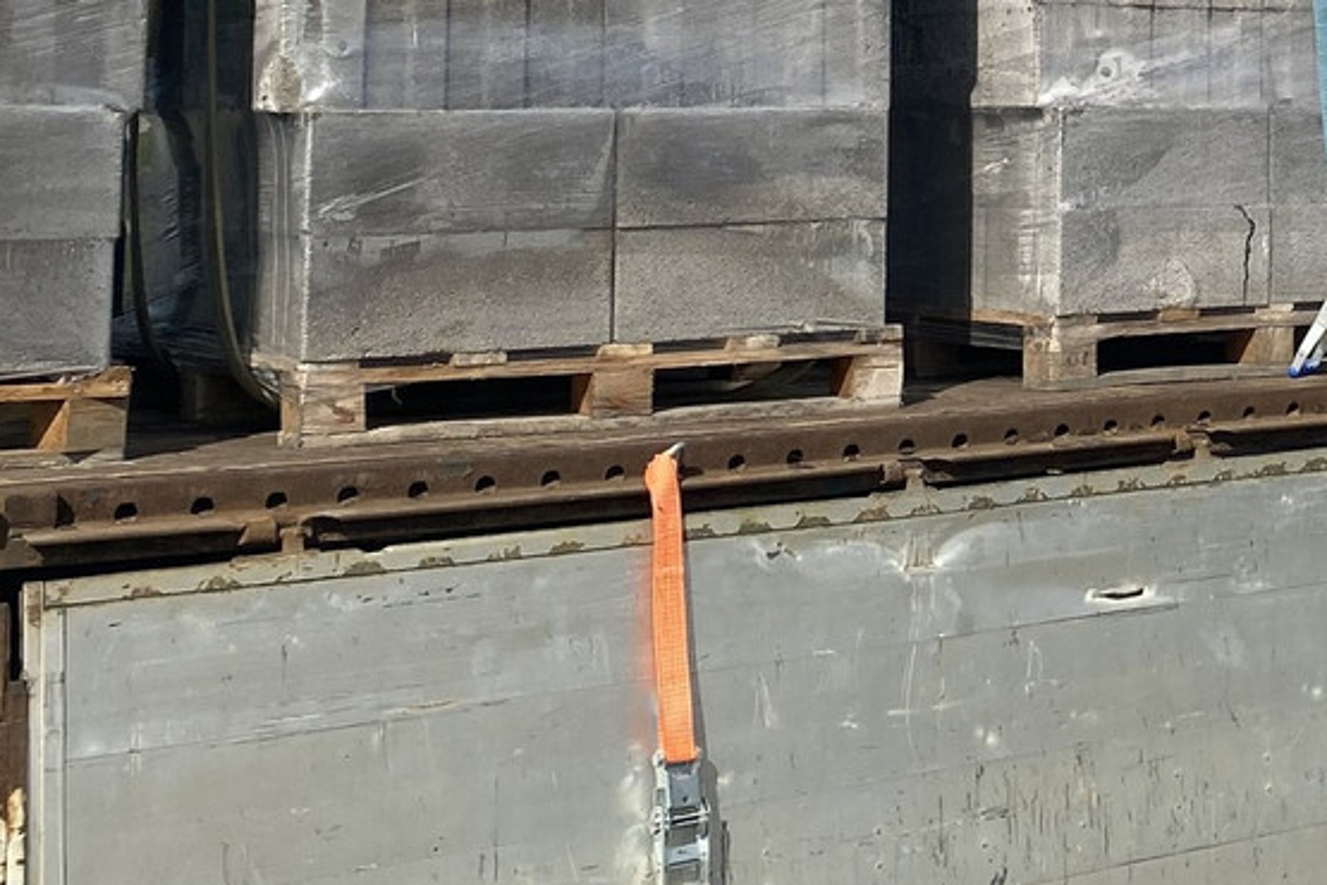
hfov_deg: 24.6
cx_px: 1384
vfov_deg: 16.9
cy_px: -112
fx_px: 2875
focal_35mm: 78
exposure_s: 1/4115
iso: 32
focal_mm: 4.25
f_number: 1.8
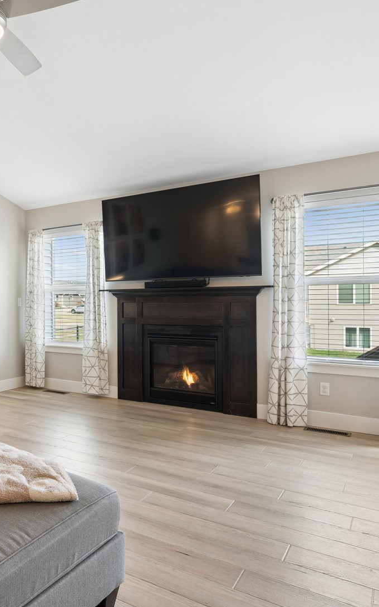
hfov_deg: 40.9
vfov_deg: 68.4
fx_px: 446
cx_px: 10
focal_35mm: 27
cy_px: 296
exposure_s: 1/20
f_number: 8
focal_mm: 17
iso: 400
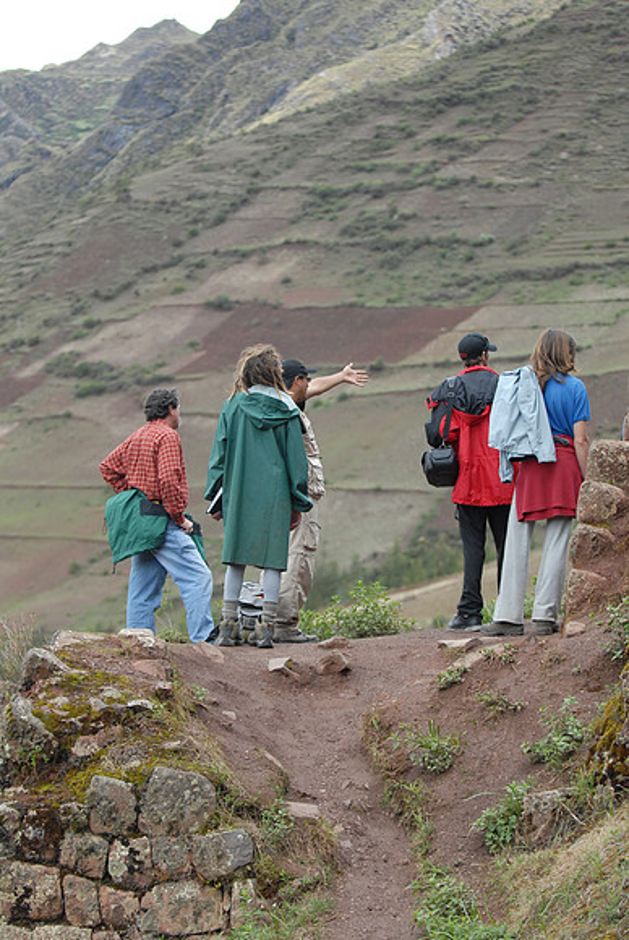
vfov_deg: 19.4
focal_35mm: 105
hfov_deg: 13.1
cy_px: 470
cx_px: 314
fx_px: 2745
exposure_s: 1/1600
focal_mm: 70
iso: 400
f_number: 2.8
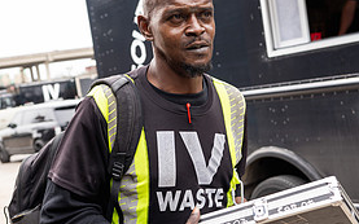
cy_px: 142
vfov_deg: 22.3
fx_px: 567
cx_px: 172
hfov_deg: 35.1
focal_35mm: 58
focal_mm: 35
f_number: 4
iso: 125
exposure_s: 1/250
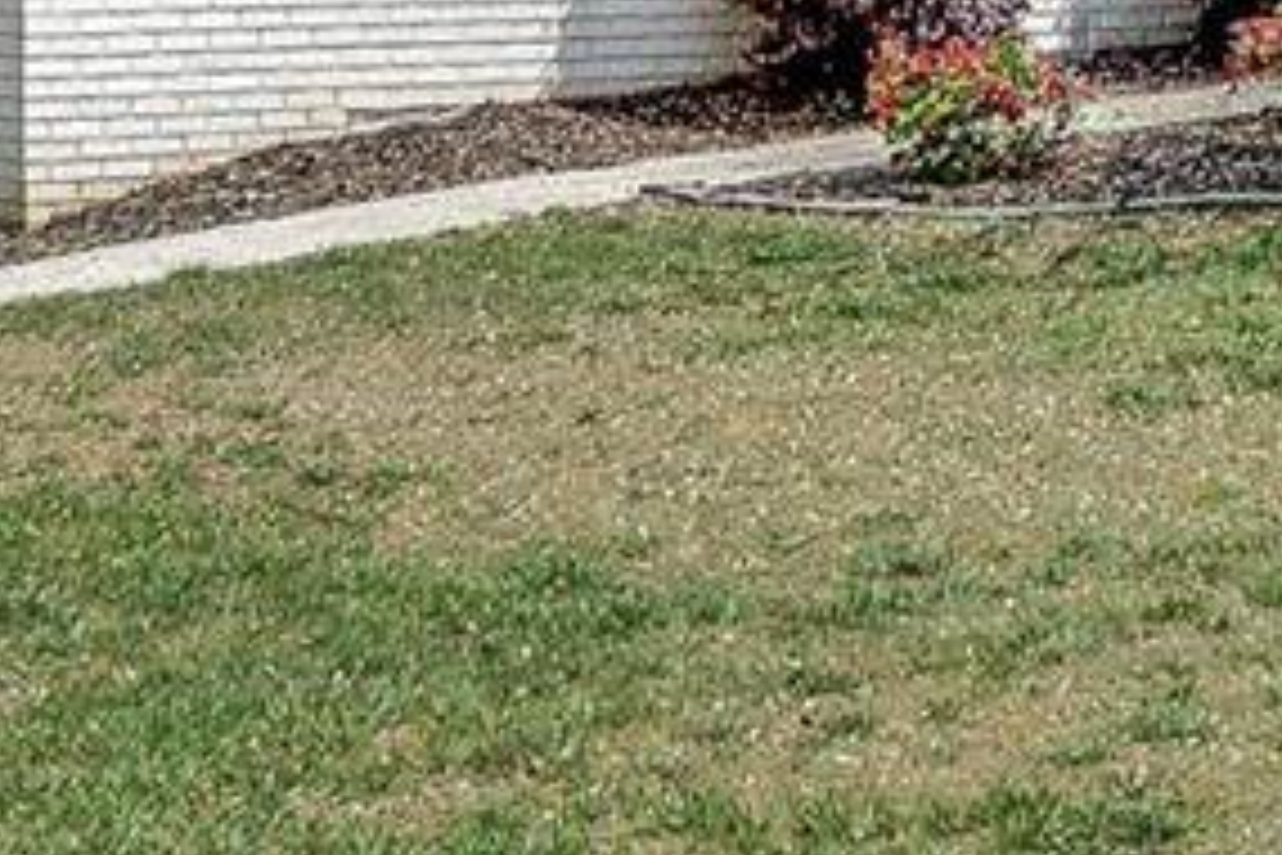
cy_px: -668
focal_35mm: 79
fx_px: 2813
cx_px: 1219
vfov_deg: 15.1
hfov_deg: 24.7
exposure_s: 1/400
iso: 100
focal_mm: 22
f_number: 8
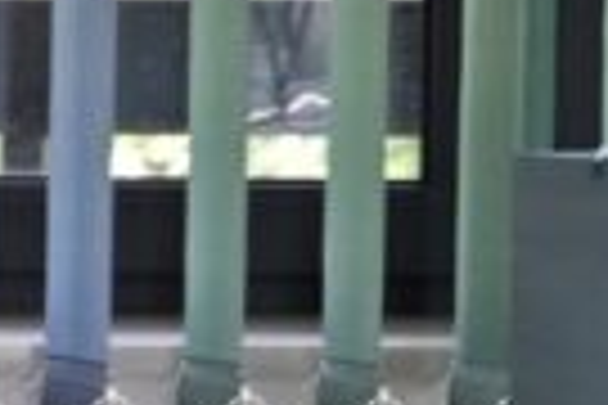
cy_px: 382
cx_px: -1608
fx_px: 8089
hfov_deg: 4.1
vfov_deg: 2.9
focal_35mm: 479
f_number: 6
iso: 1250
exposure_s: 1/60
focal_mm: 63
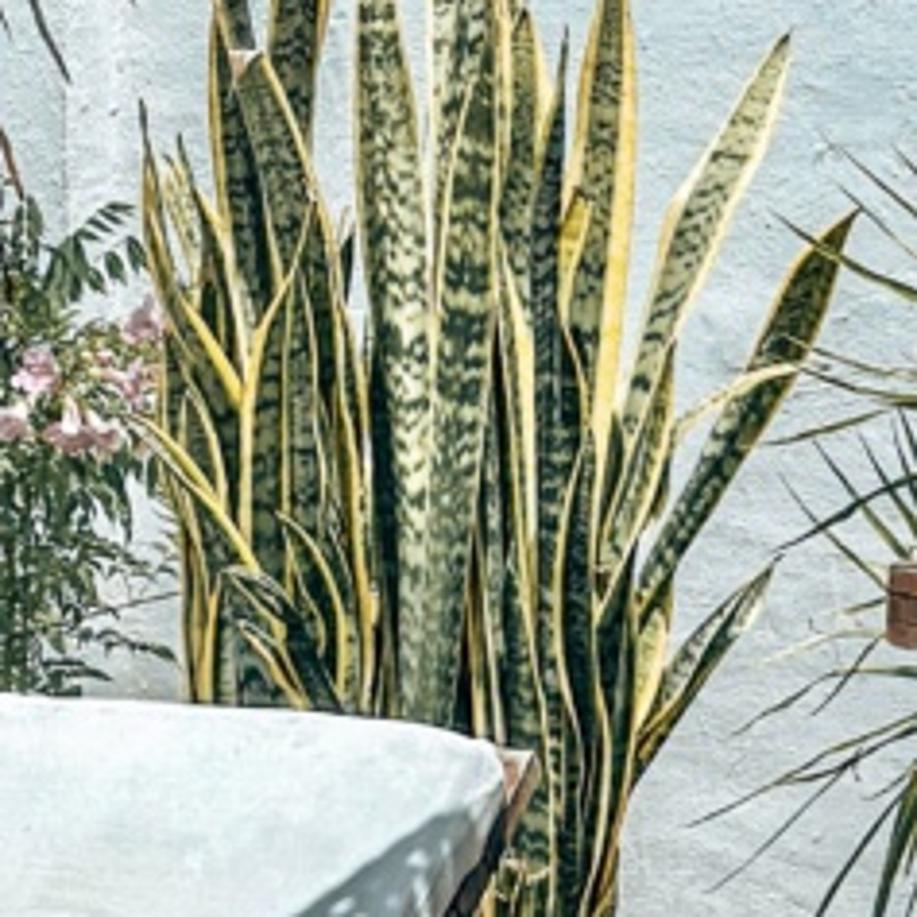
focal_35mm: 183
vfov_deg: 9.4
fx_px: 5485
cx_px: 31
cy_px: -147
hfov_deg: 9.5
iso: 100
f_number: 1.8
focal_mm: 6.86
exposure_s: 1/10900
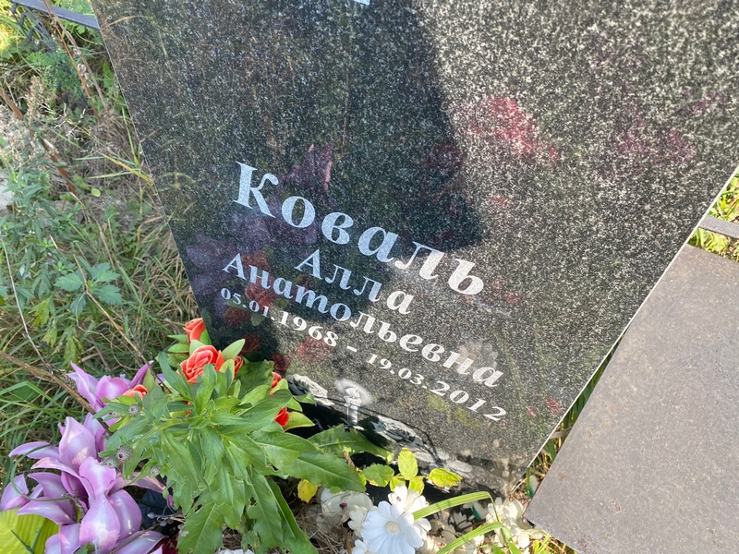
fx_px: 555
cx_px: 370
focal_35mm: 26
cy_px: 277
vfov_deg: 53.1
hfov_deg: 67.3
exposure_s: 1/326
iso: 32
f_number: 1.8
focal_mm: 4.25
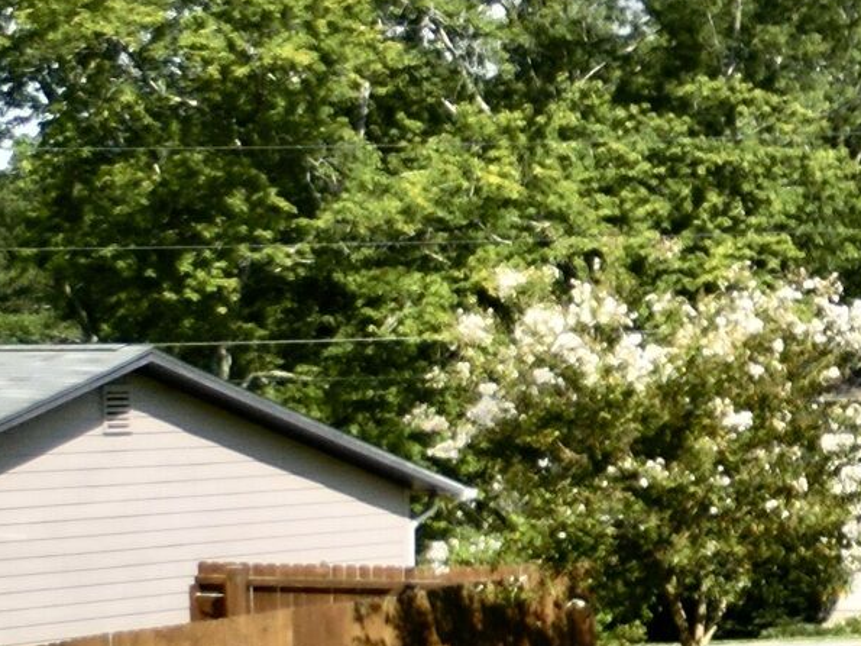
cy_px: 446
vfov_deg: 11.9
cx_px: 2171
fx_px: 3084
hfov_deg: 12.1
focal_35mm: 124
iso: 120
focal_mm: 6.72
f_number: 1.7
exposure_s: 1/3200
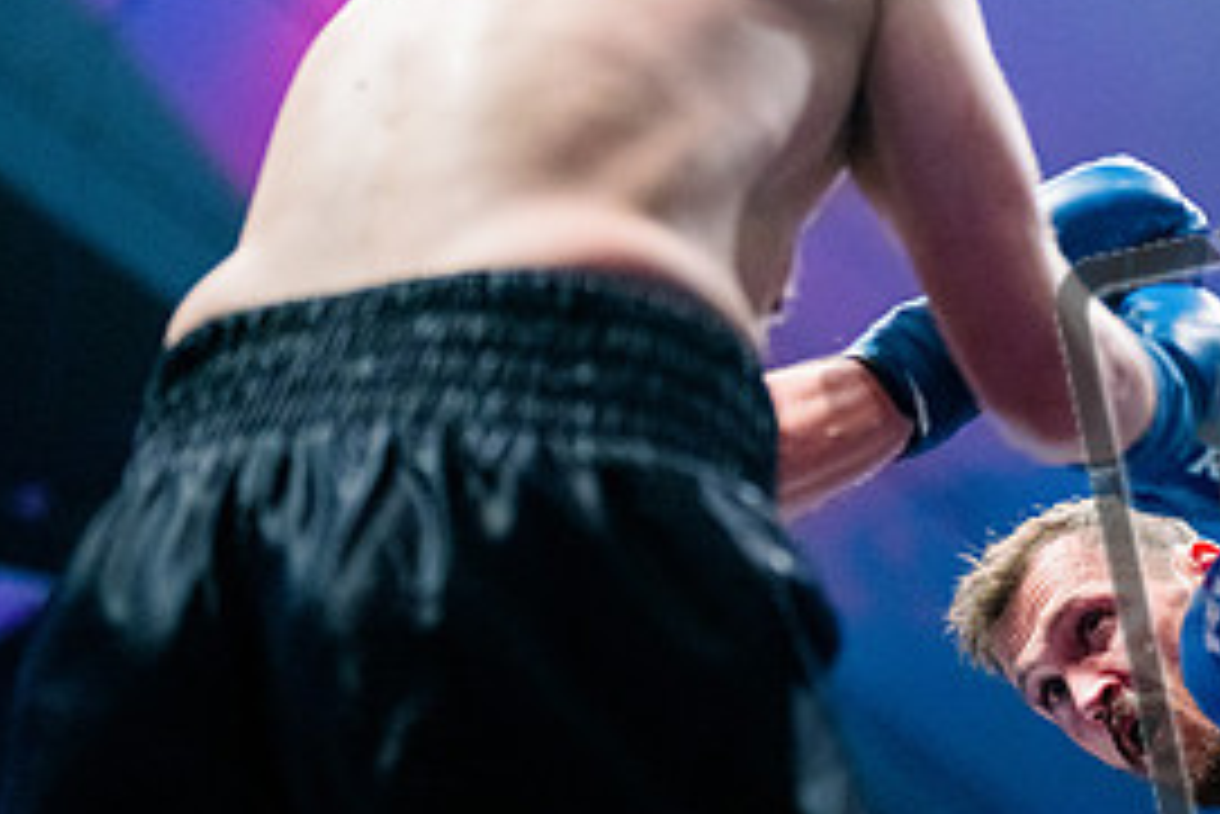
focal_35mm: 107
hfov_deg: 18.8
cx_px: 1067
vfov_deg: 12.8
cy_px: 335
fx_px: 3628
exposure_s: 1/1600
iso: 6400
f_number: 1.4
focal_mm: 50
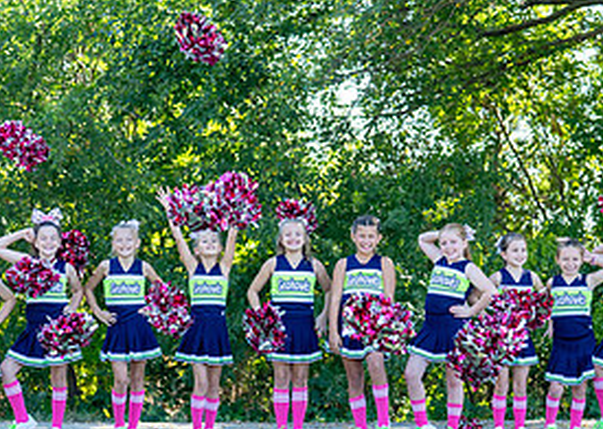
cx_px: 323
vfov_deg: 12.8
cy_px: 292
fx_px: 1917
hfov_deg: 17.9
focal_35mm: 112
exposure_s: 1/1000
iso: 250
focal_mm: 50
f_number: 2.2
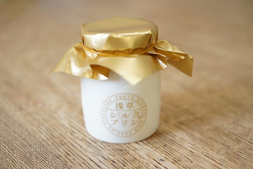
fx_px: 351
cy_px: 84
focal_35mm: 50
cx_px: 126
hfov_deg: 39.6
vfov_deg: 27.0
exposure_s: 1/25
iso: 250
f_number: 3.5
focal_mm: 50
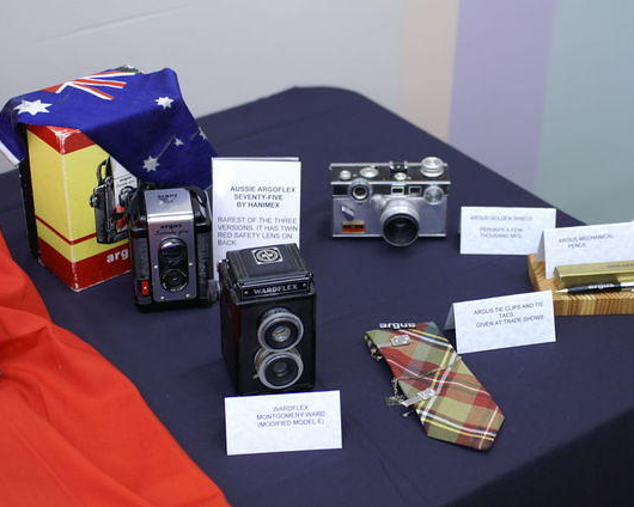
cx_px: 352
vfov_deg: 22.5
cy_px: 254
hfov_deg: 27.9
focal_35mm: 68
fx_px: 1276
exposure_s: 1/60
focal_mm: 40
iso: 400
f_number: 2.8
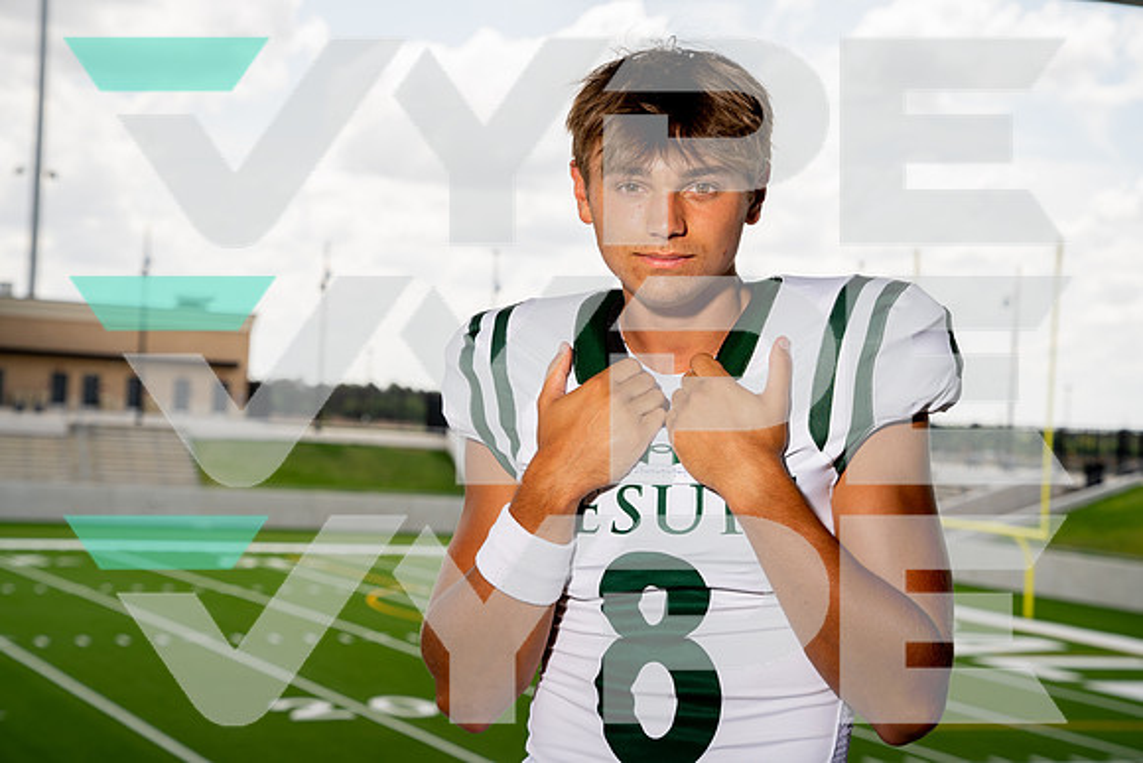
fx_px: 2064
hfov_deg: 31.0
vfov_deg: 20.9
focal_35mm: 65
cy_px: 382
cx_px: 572
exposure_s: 1/250
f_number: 6.3
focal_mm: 65
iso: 100
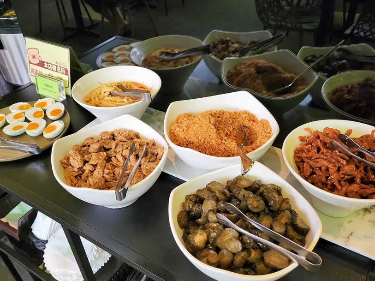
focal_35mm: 32
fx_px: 347
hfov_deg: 56.8
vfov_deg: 44.0
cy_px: 158
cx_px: 176
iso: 500
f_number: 1.8
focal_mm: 5.4
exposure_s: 1/30
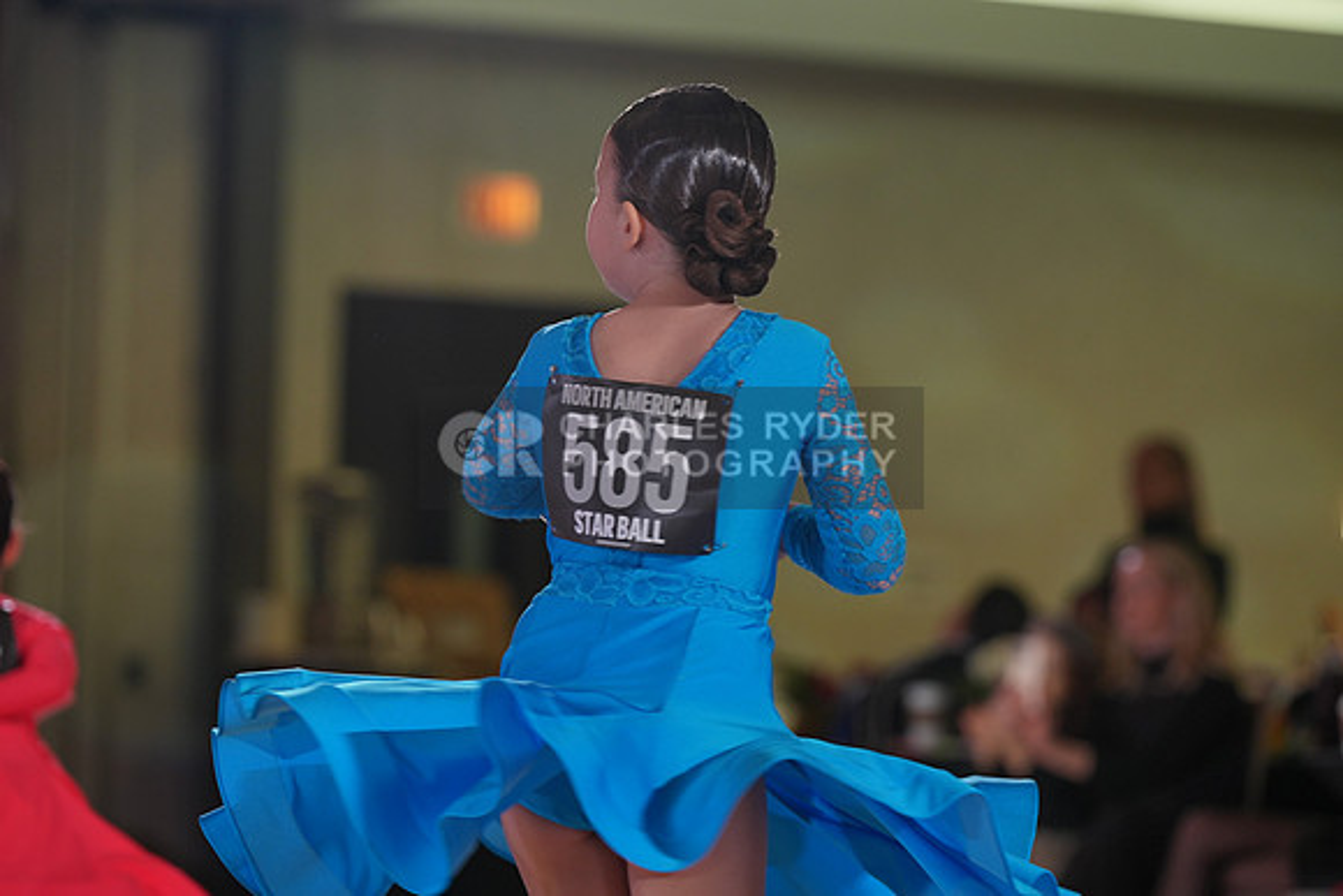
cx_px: 672
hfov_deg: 13.2
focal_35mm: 156
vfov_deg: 8.8
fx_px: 5821
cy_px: 448
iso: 800
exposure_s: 1/400
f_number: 4
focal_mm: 156
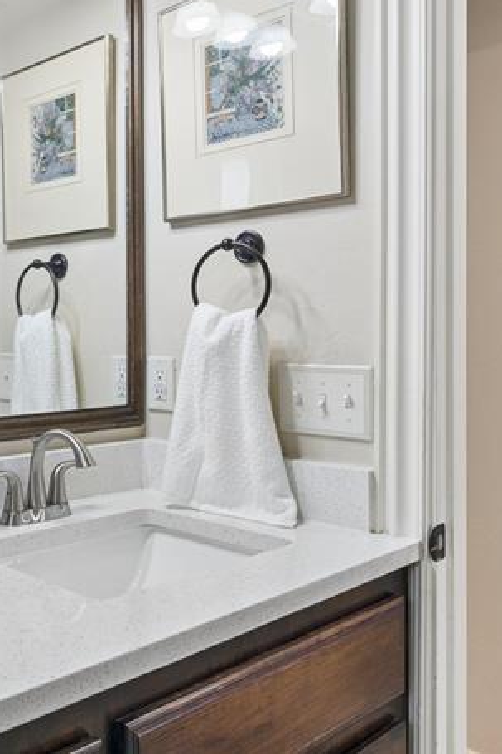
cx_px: -7
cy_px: 340
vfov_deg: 53.1
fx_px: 754
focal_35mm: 36
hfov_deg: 33.5
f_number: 8
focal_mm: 16
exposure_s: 1/8
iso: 200
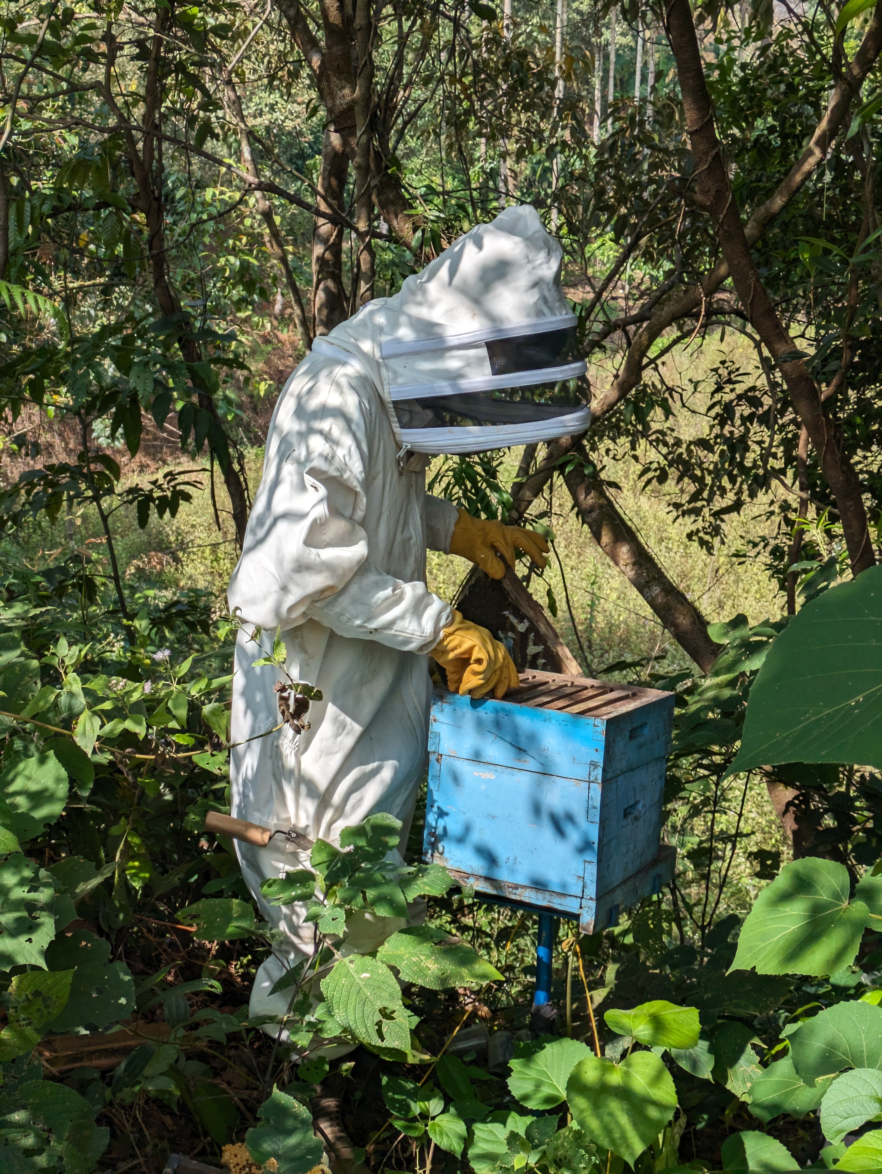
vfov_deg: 37.5
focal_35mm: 51
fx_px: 1731
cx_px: 441
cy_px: 587
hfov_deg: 28.6
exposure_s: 1/2494
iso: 43
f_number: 1.89
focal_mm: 5.43
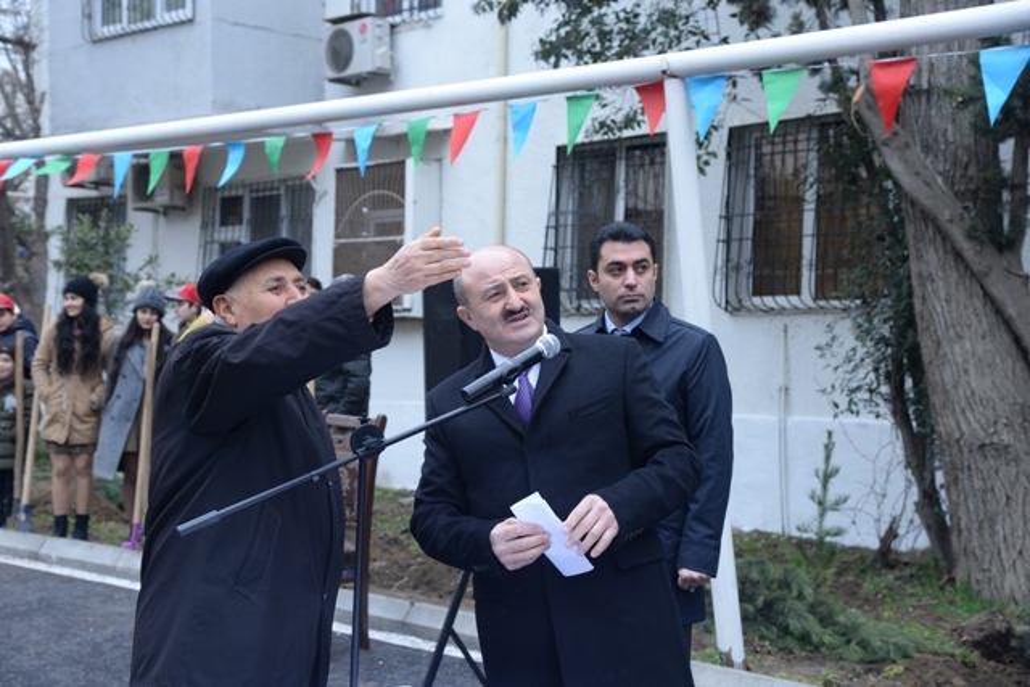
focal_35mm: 55
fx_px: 1574
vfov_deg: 24.6
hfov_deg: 36.2
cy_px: 344
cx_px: 515
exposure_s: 1/320
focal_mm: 55
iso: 560
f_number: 5.6
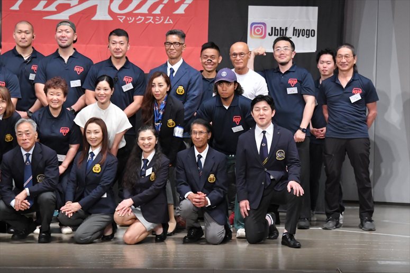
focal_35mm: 174
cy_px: 136
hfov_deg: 11.8
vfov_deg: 7.9
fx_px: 1981
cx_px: 205
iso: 6400
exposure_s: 1/400
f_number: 5.6
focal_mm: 116
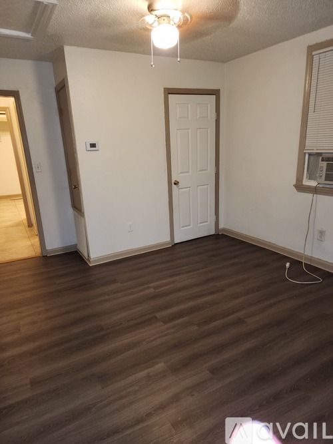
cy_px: 222
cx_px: 166
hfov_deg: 58.9
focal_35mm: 23
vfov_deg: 73.9
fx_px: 295
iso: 125
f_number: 1.8
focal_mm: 6.4
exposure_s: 1/15
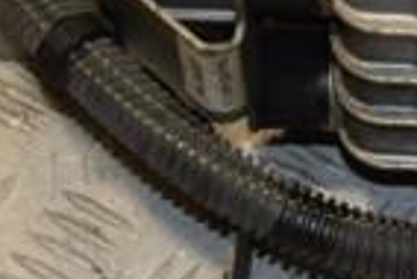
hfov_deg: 10.0
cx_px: 502
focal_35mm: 203
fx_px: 2354
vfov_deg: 6.7
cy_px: -59
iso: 800
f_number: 9
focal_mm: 32
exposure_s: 1/200
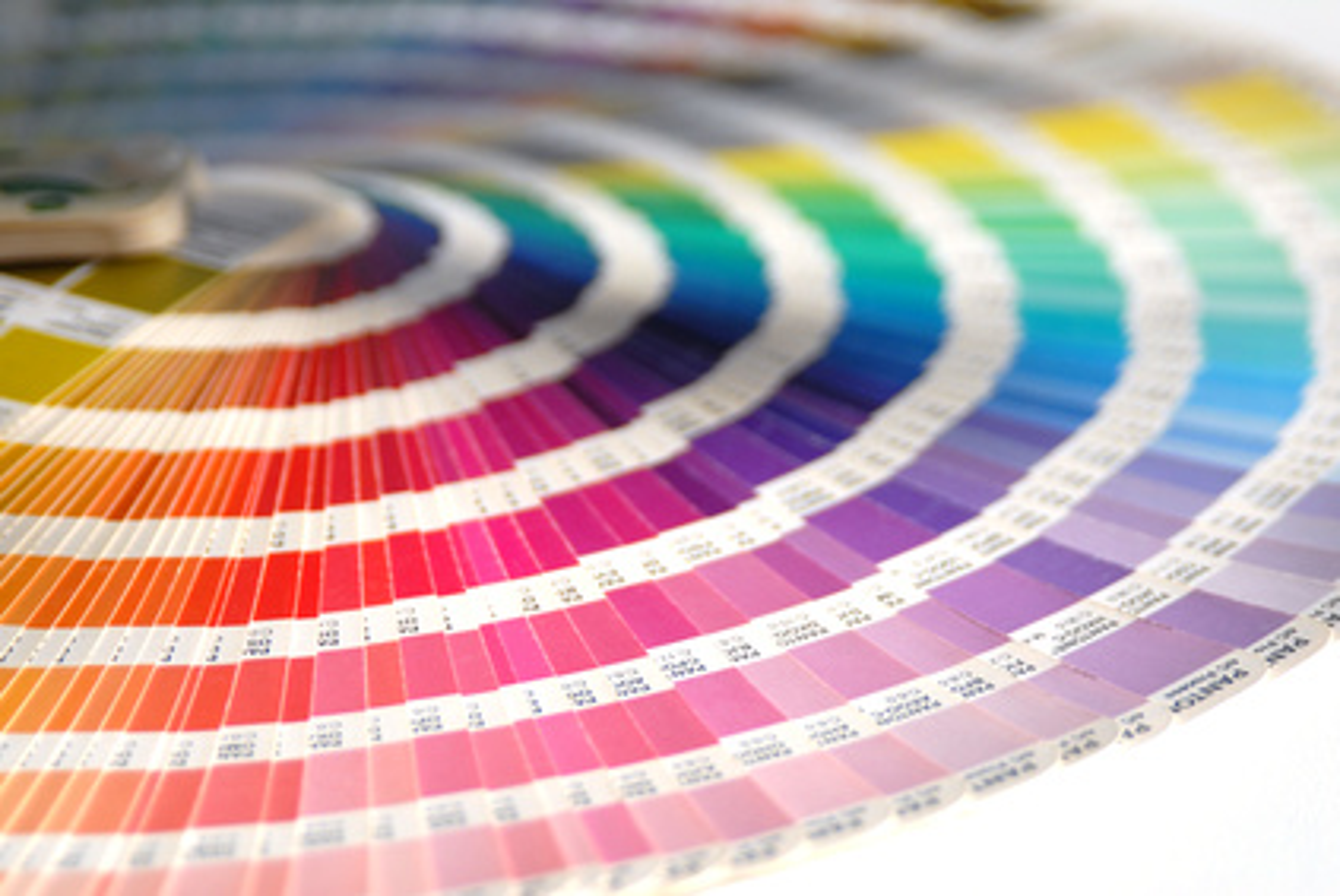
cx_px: 670
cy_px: 448
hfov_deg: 13.0
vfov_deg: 8.7
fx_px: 5868
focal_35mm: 158
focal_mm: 105
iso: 100
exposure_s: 1/640
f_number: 4.5
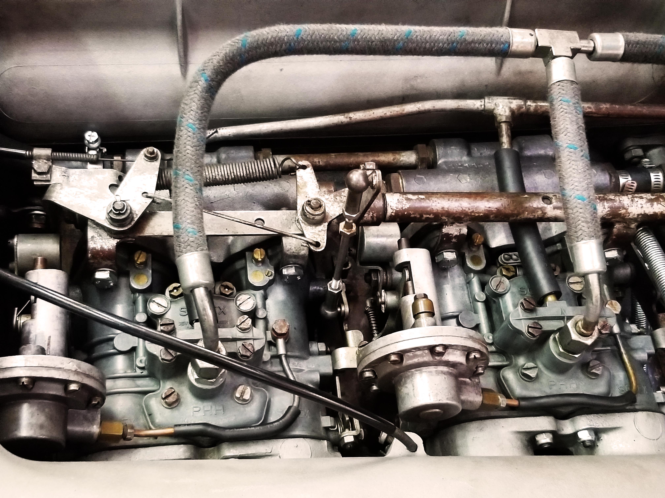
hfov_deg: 67.3
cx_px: 332
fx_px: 499
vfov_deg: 53.1
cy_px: 249
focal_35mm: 26
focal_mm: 4.3
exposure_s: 1/30
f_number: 1.7
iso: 640
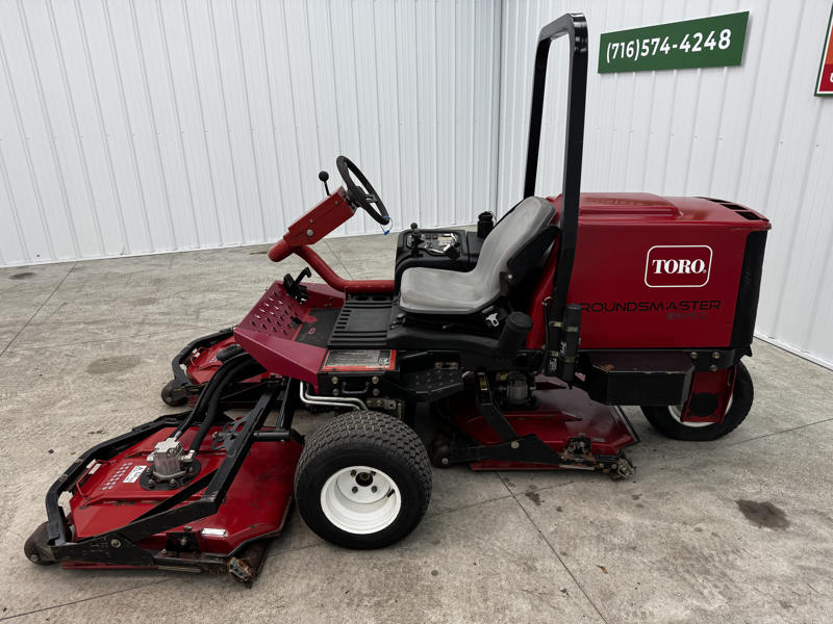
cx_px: 416
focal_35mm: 24
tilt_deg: -21.6
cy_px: 312
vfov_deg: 56.8
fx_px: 578
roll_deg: +1.3
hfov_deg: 71.6
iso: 80
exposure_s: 1/120
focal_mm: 6.76
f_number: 1.78
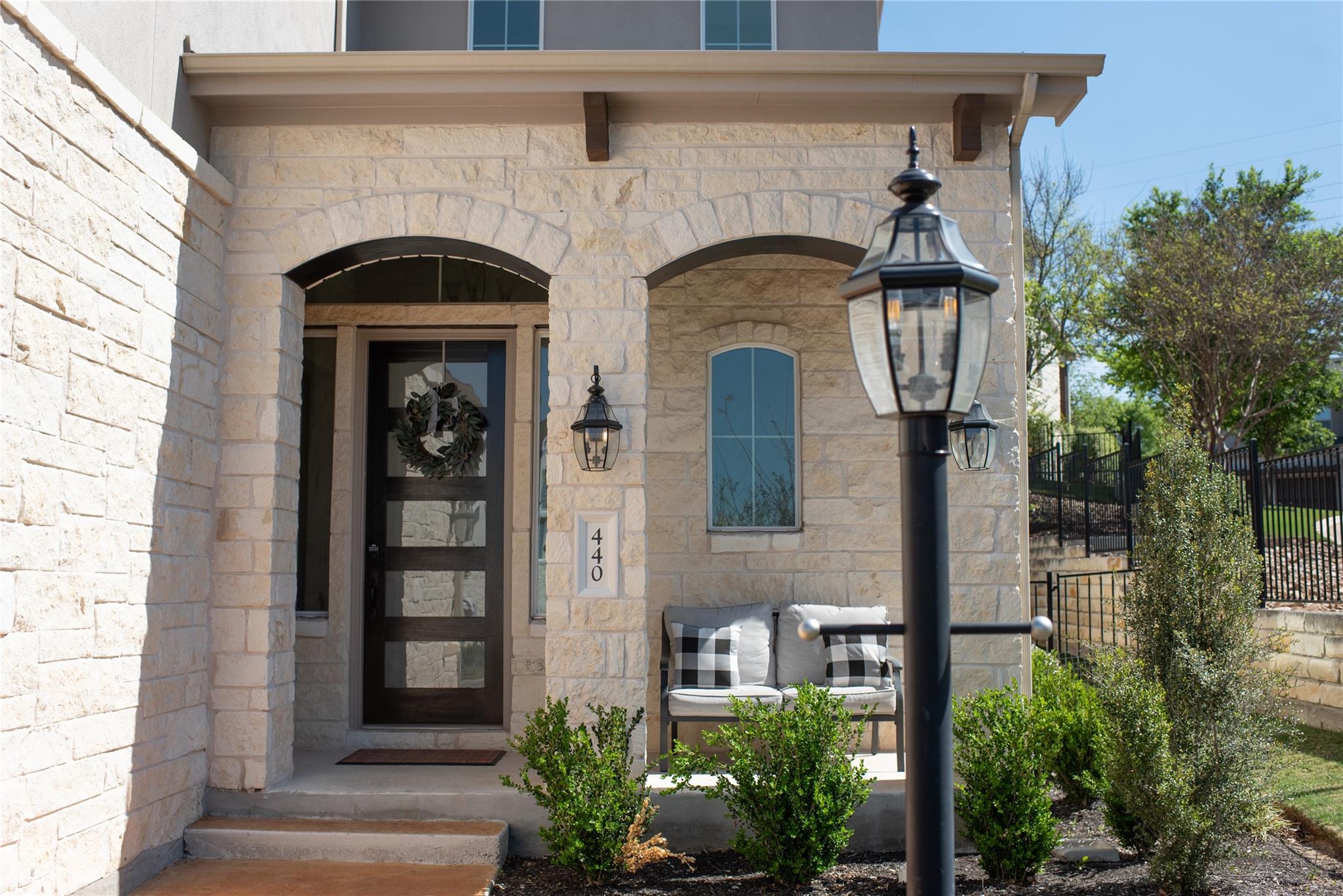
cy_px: 448
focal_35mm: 35
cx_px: 672
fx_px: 1306
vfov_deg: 37.9
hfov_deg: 54.4
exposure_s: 1/3200
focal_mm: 35
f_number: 4.5
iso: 320
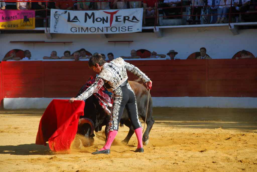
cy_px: 86
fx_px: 1393
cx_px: 128
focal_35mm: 195
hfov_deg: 10.5
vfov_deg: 7.1
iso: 200
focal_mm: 130
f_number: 5.6
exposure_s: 1/500
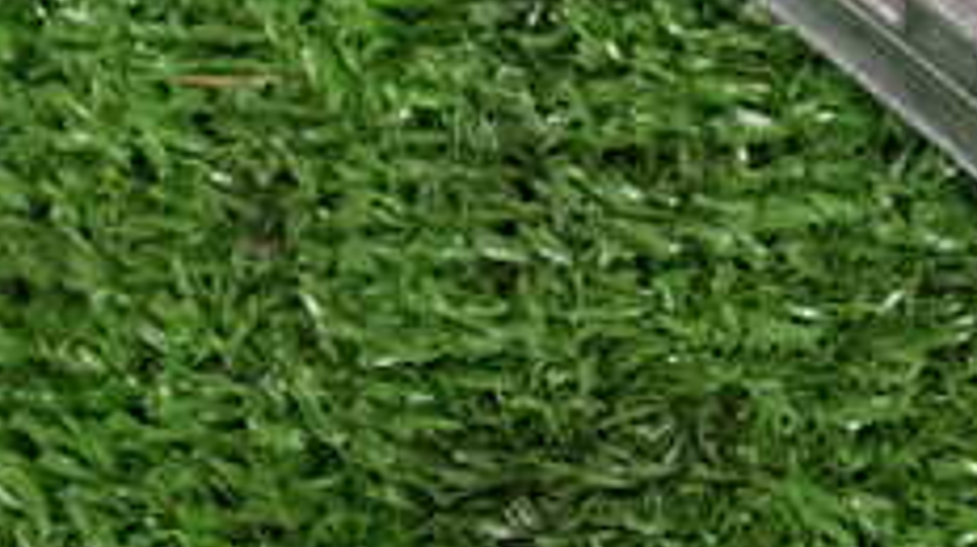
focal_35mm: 141
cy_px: -374
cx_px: 1023
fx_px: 3649
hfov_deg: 14.9
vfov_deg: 8.3
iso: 400
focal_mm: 9.01
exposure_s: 1/60
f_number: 3.2
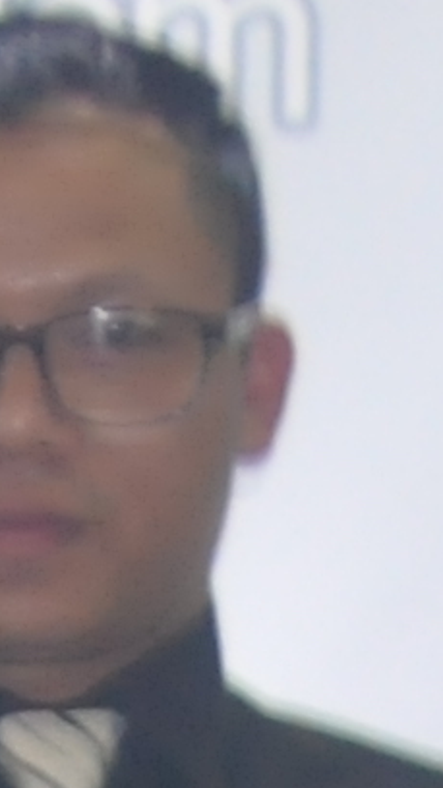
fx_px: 8974
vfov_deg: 5.0
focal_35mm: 429
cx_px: -2277
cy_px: 1547
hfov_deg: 2.6
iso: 800
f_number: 4
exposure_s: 1/60
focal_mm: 26
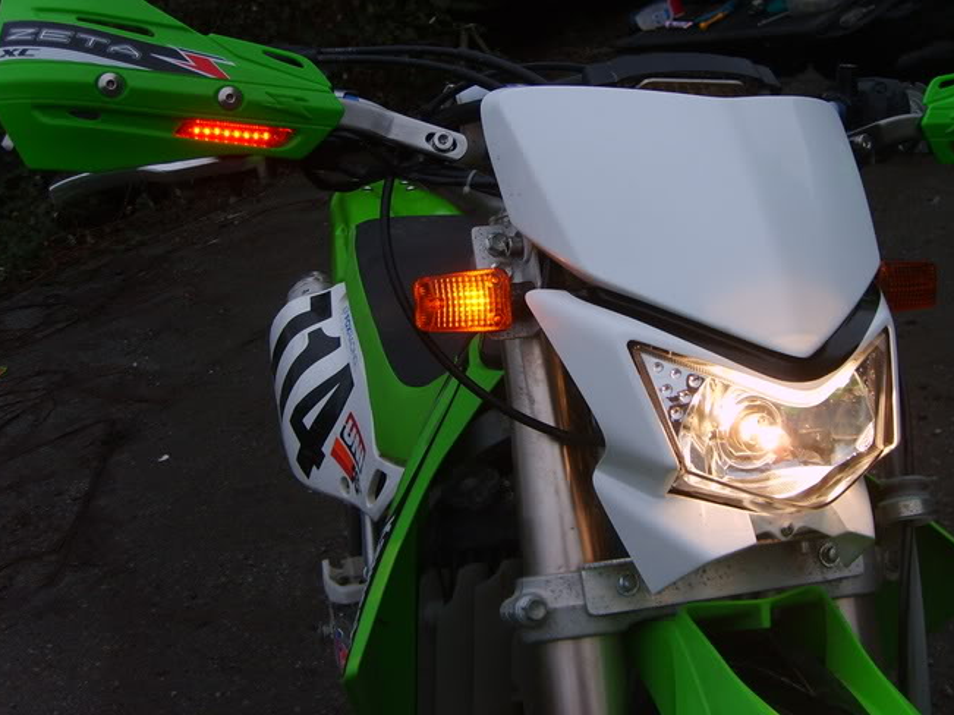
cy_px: 287
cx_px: 547
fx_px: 1185
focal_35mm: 43
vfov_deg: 33.5
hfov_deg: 43.7
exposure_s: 1/125
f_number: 2.8
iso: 50
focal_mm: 5.8
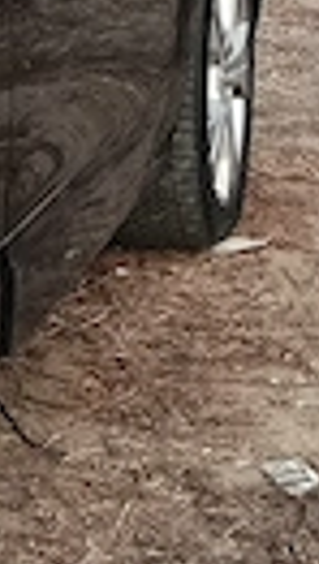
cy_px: 276
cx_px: -56
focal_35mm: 180
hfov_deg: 6.7
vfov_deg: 11.9
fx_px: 2698
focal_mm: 3.98
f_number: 1.8
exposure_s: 1/100
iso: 125
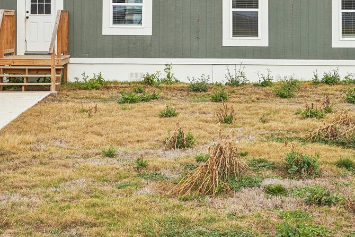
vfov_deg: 17.8
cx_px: 159
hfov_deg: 27.0
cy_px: 4
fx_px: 739
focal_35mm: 75
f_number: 8
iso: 100
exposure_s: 1/320
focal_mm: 31
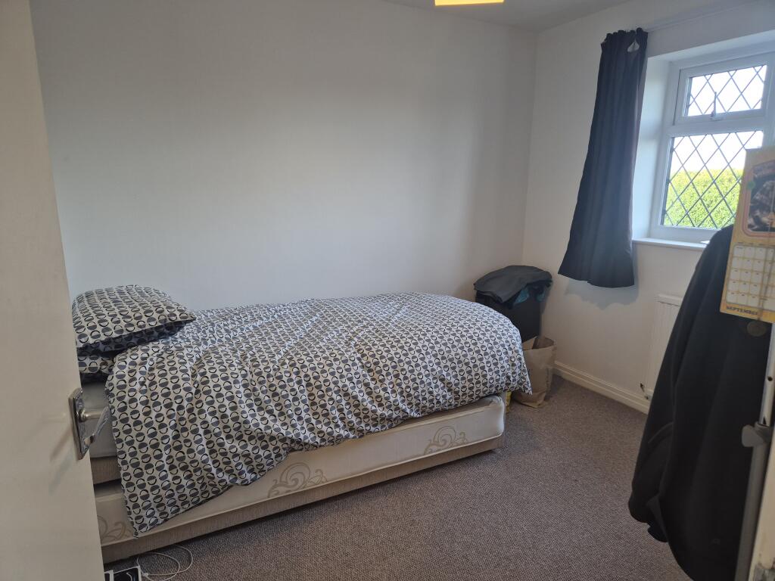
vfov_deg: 58.9
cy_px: 290
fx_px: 515
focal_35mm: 23
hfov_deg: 73.9
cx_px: 388
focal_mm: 5.4
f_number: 1.8
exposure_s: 1/100
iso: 160
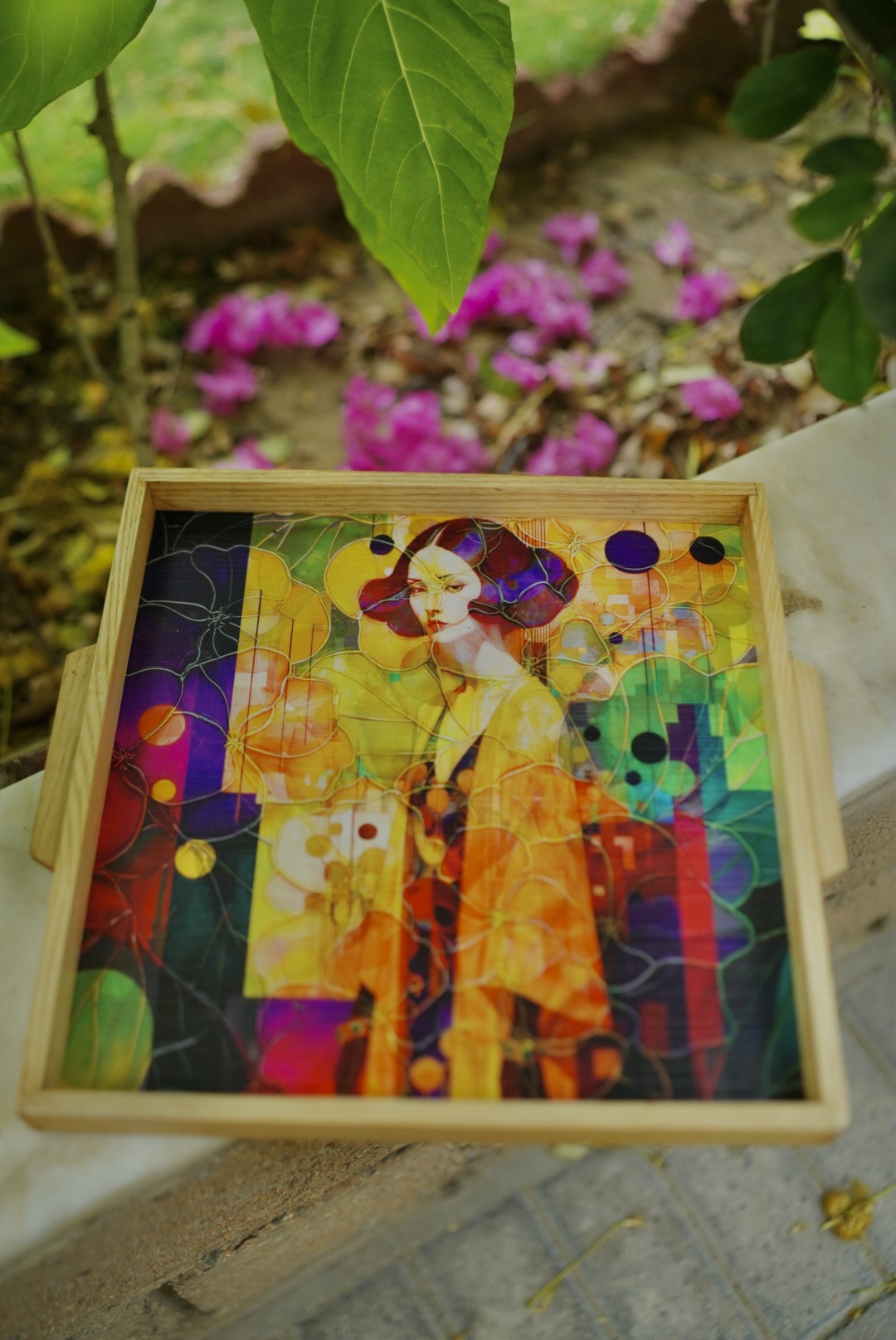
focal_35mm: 35
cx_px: 448
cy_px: 670
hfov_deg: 37.9
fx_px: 1304
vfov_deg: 54.4
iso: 640
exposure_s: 1/160
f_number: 1.8
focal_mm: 35
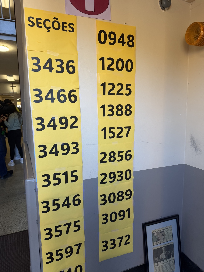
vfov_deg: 71.6
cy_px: 136
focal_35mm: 24
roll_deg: +3.1
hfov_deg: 56.8
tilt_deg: -6.5
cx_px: 102
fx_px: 189
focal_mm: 6.76
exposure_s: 1/120
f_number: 1.78
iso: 100
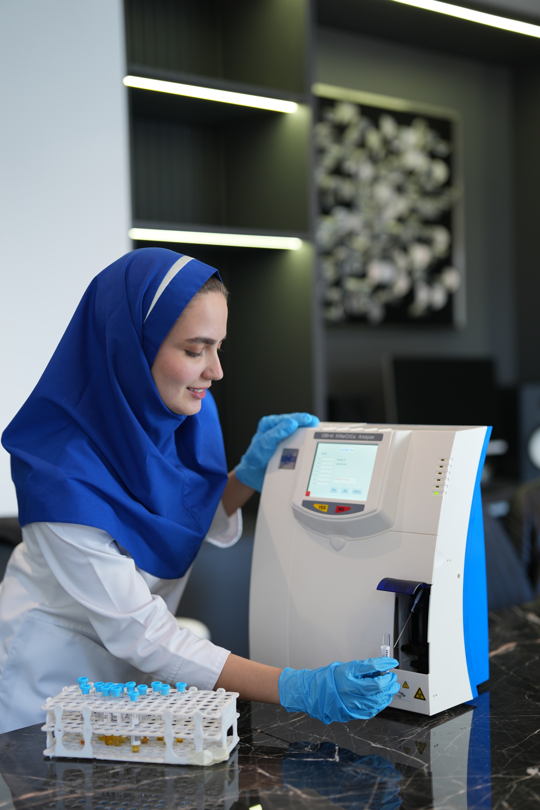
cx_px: 270
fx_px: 1125
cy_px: 405
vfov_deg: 39.6
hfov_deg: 27.0
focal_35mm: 50
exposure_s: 1/100
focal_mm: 50
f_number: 1.6
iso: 160
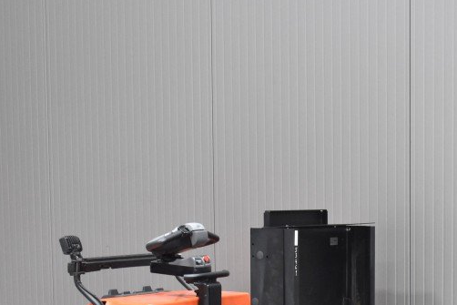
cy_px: 340
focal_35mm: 86
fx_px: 1092
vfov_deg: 15.5
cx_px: 426
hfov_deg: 22.9
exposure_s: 1/30
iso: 1600
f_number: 4.5
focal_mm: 24
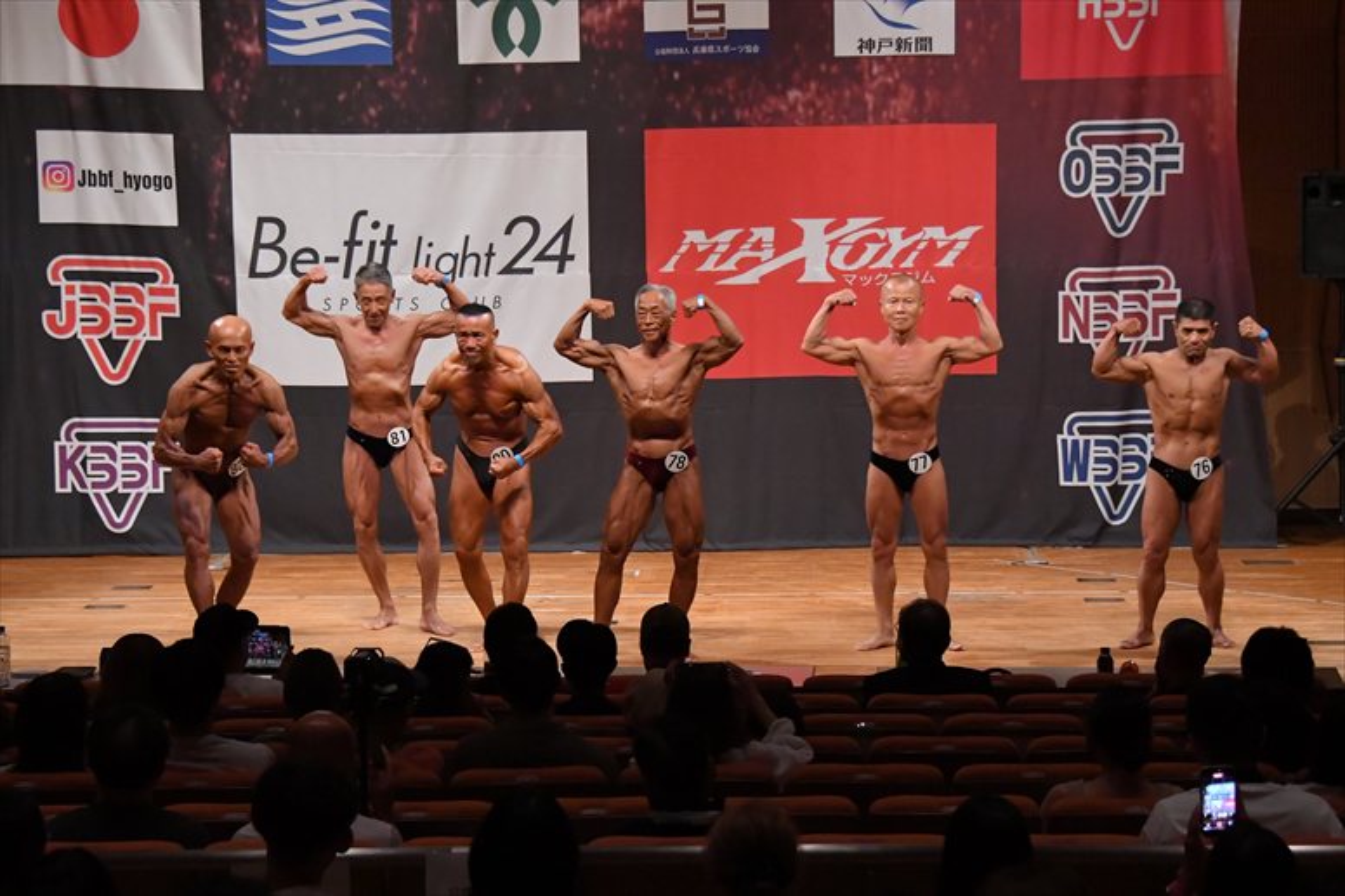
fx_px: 4593
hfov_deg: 16.7
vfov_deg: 11.1
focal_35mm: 123
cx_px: 672
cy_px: 448
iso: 6400
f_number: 5.6
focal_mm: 82
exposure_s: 1/400
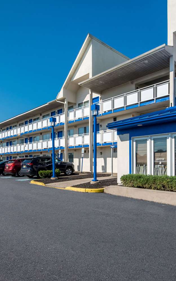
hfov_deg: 52.9
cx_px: 94
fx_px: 177
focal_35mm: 23
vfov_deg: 77.2
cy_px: 140
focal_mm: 15
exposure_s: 1/400
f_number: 16
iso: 400
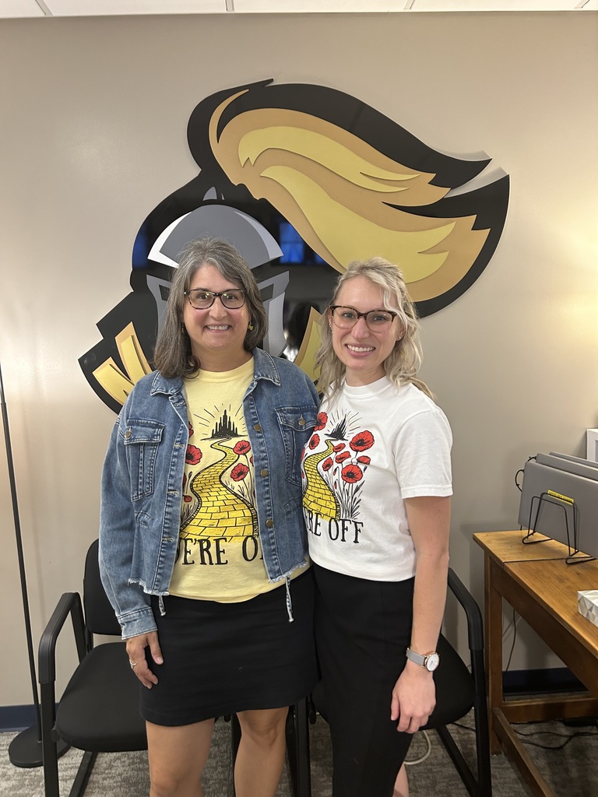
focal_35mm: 26
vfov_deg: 67.3
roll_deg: +2.9
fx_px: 599
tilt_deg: -7.0
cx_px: 299
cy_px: 398
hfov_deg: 53.1
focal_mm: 5.7
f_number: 1.5
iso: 200
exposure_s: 1/41
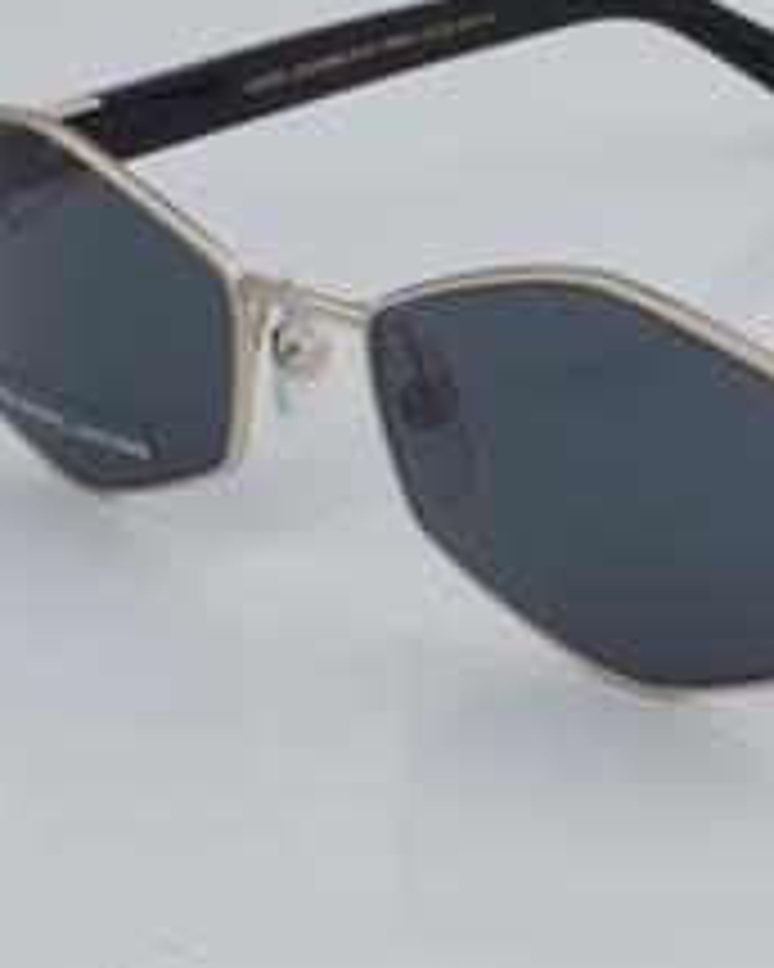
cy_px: 374
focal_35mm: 131
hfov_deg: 11.7
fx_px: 3751
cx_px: 747
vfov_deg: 14.7
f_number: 32
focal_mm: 50
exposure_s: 1/4
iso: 100
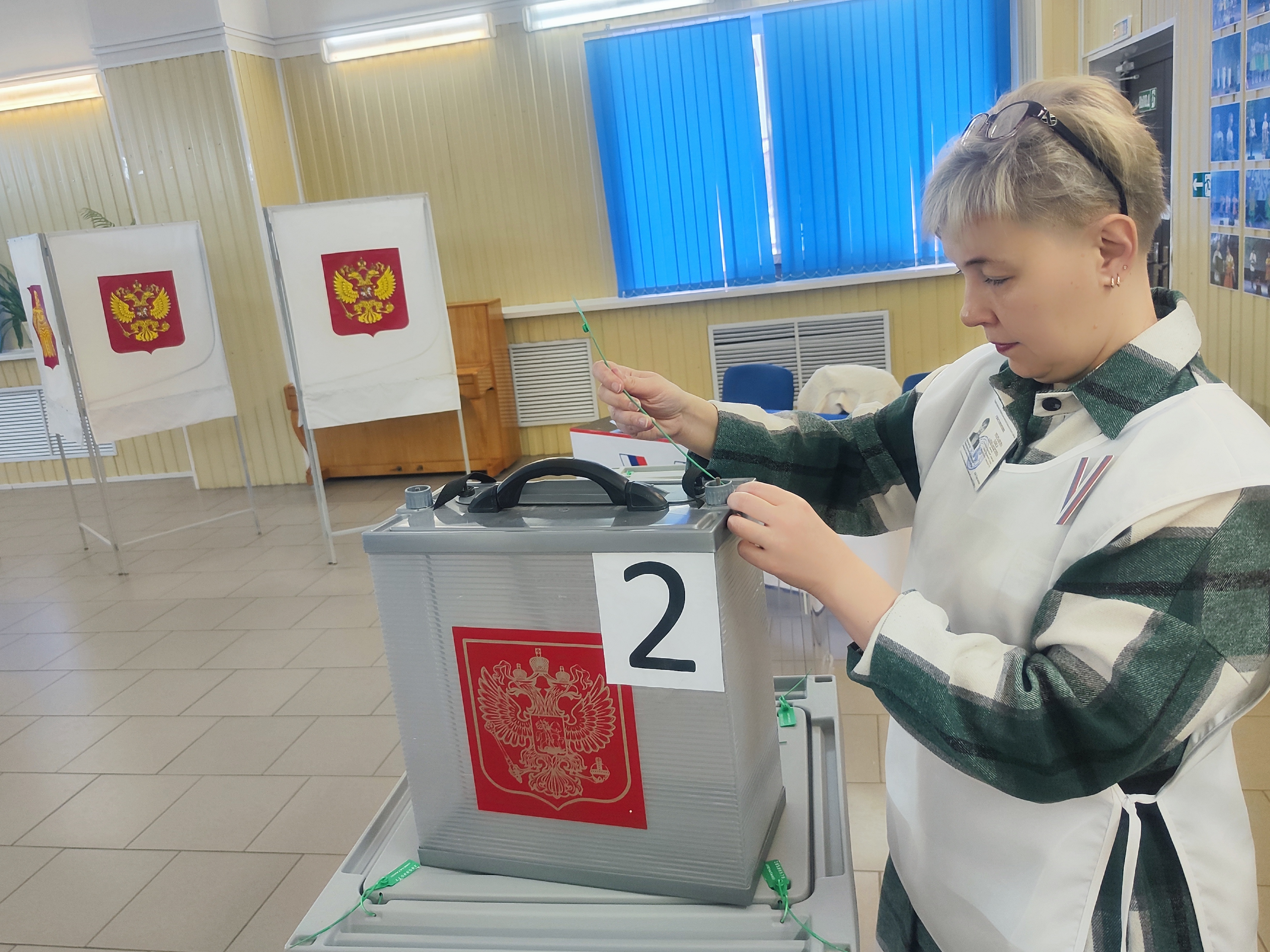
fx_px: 991
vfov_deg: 51.3
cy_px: 446
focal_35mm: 27
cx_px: 627
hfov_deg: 65.3
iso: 387
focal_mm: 7.01
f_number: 1.69
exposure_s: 1/100
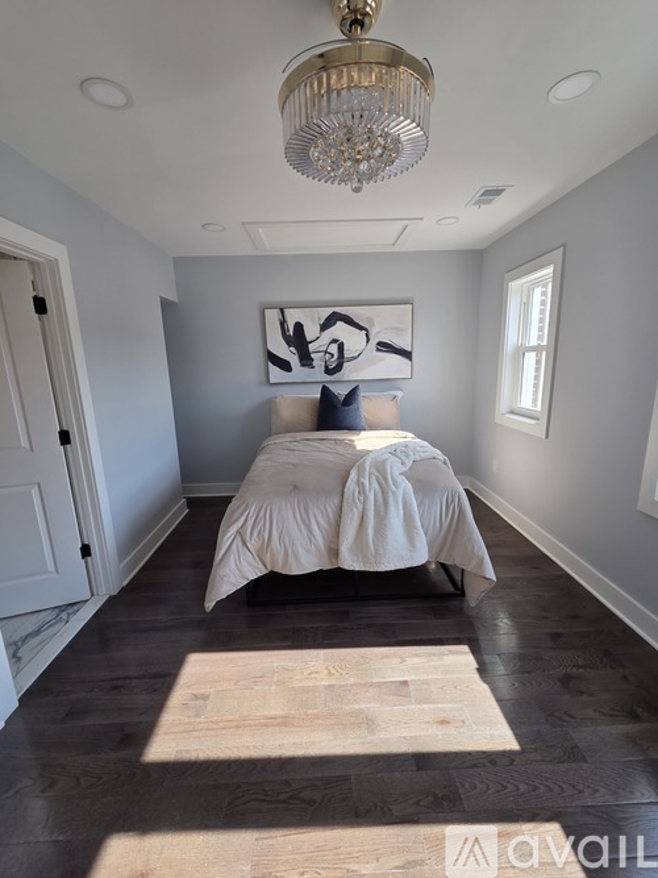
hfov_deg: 89.9
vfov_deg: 106.2
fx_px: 330
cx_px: 329
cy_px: 439
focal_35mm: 13
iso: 50
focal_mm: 2.2
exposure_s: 1/137
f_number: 2.2
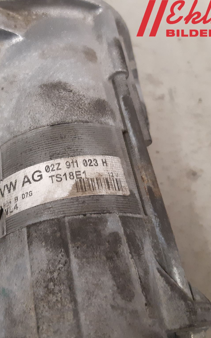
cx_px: 46
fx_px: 340
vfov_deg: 52.8
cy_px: 169
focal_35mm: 37
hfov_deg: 33.5
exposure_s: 1/50
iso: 250
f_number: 1.7
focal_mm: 3.93
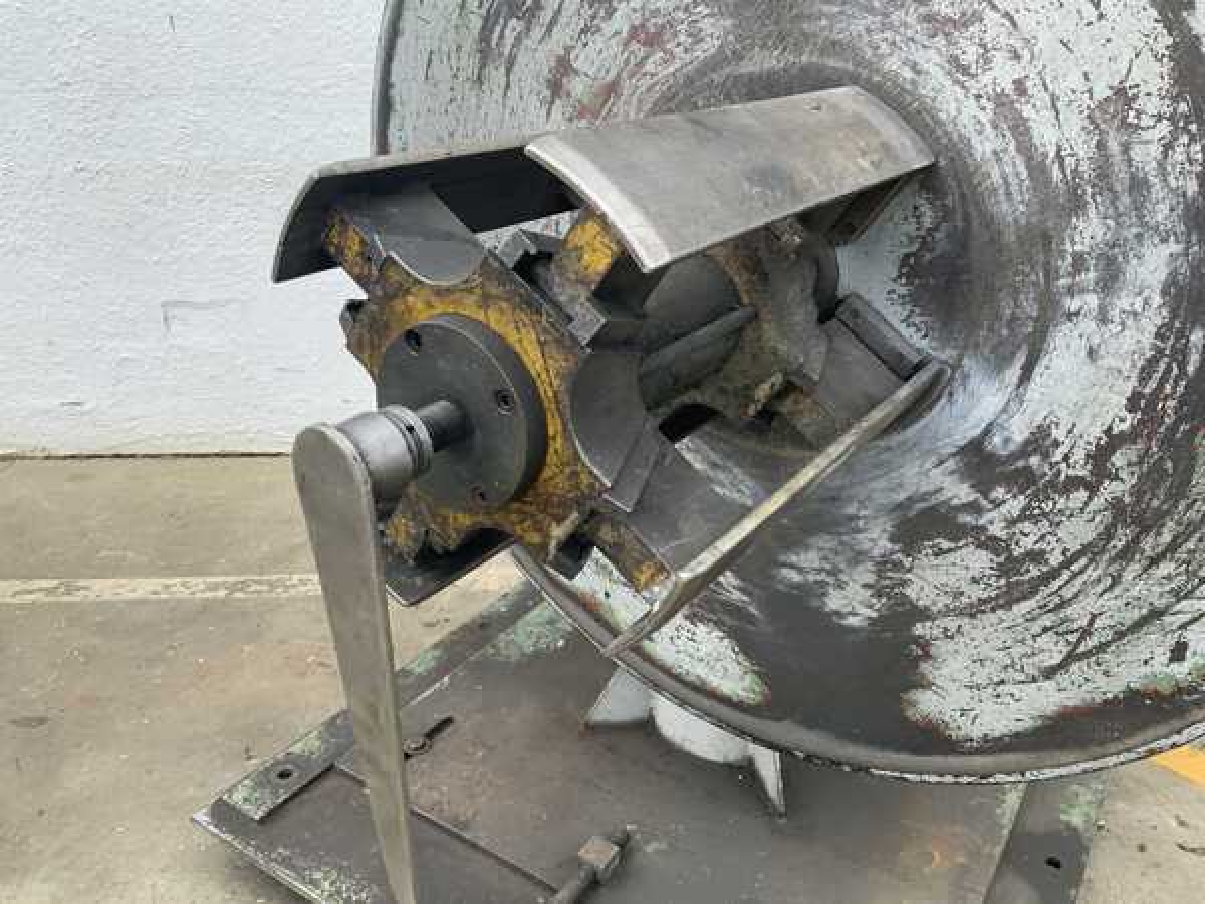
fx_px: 1010
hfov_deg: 61.7
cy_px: 452
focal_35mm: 29
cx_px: 602
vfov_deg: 48.2
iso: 16
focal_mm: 3
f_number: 1.8
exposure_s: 1/454
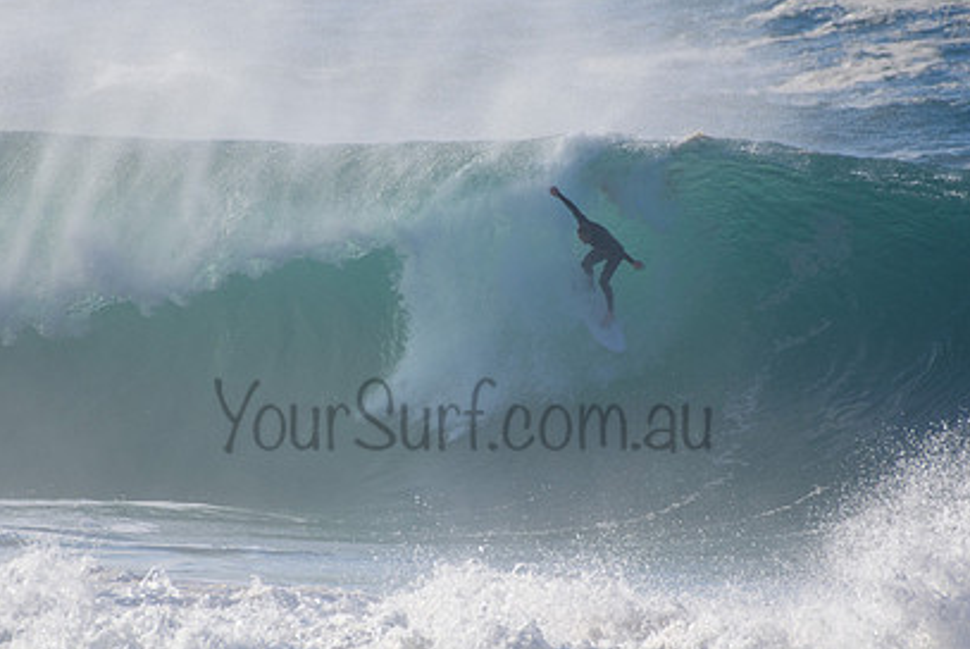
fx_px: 28823
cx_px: 460
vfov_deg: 1.3
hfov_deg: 1.9
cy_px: 395
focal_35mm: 1069
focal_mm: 500
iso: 320
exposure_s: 1/2000
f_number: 5.6
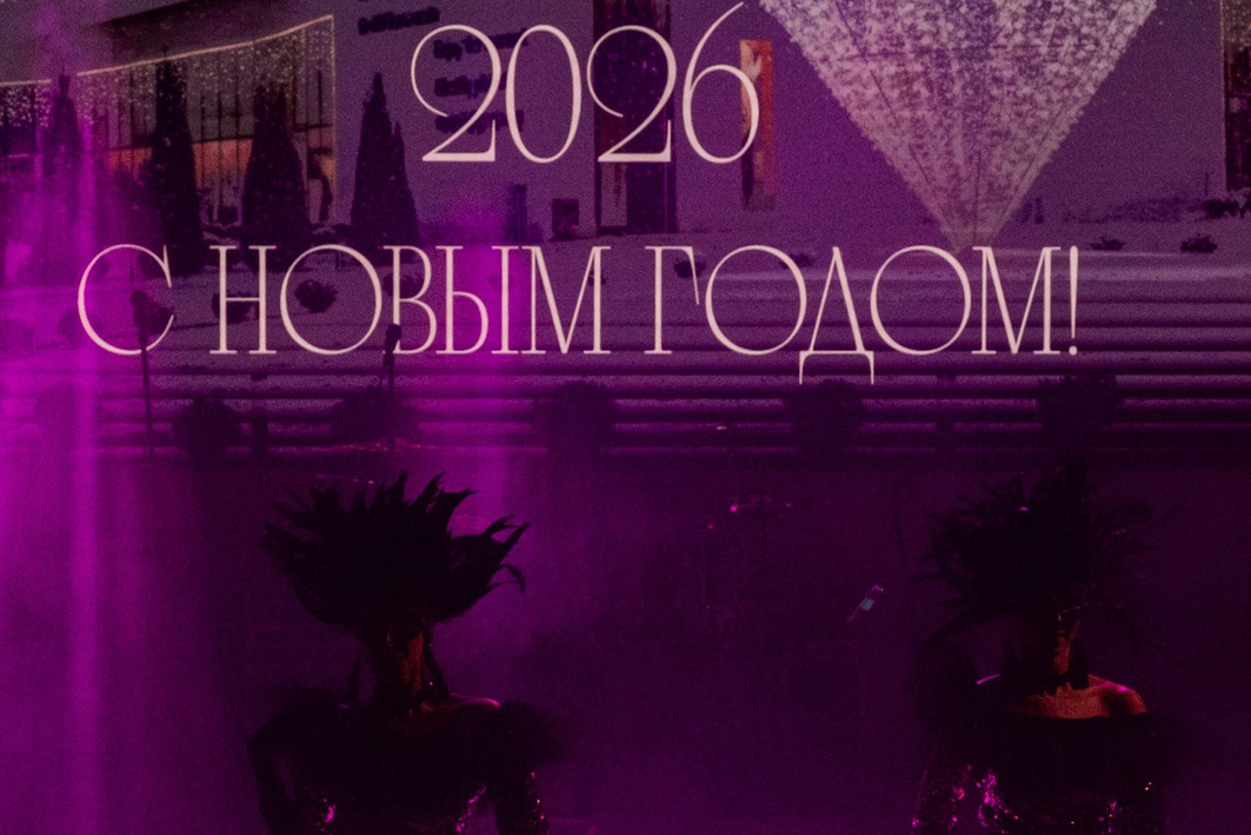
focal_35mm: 135
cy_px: 604
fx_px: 4692
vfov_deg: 10.1
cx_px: 451
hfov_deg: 15.2
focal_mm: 52
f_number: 7.1
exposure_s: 1/640
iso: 6400
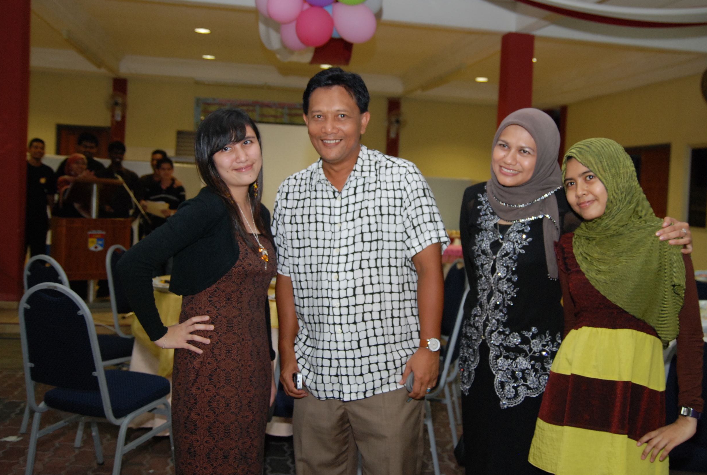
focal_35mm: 39
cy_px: 223
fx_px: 768
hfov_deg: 49.4
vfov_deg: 34.4
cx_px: 388
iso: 500
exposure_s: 1/80
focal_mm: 22
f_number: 2.8
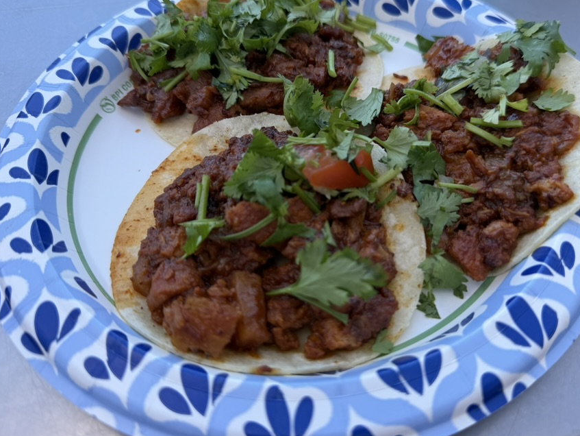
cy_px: 197
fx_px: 486
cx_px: 329
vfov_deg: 48.2
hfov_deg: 61.4
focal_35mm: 29
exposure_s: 1/389
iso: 80
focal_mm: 6.76
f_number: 1.78
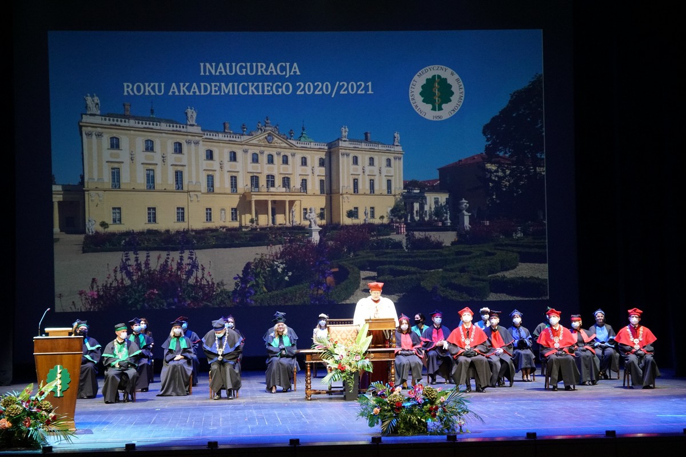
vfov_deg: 18.2
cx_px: 343
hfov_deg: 27.0
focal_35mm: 75
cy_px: 228
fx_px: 1429
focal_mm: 50
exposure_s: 1/60
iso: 2500
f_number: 3.2
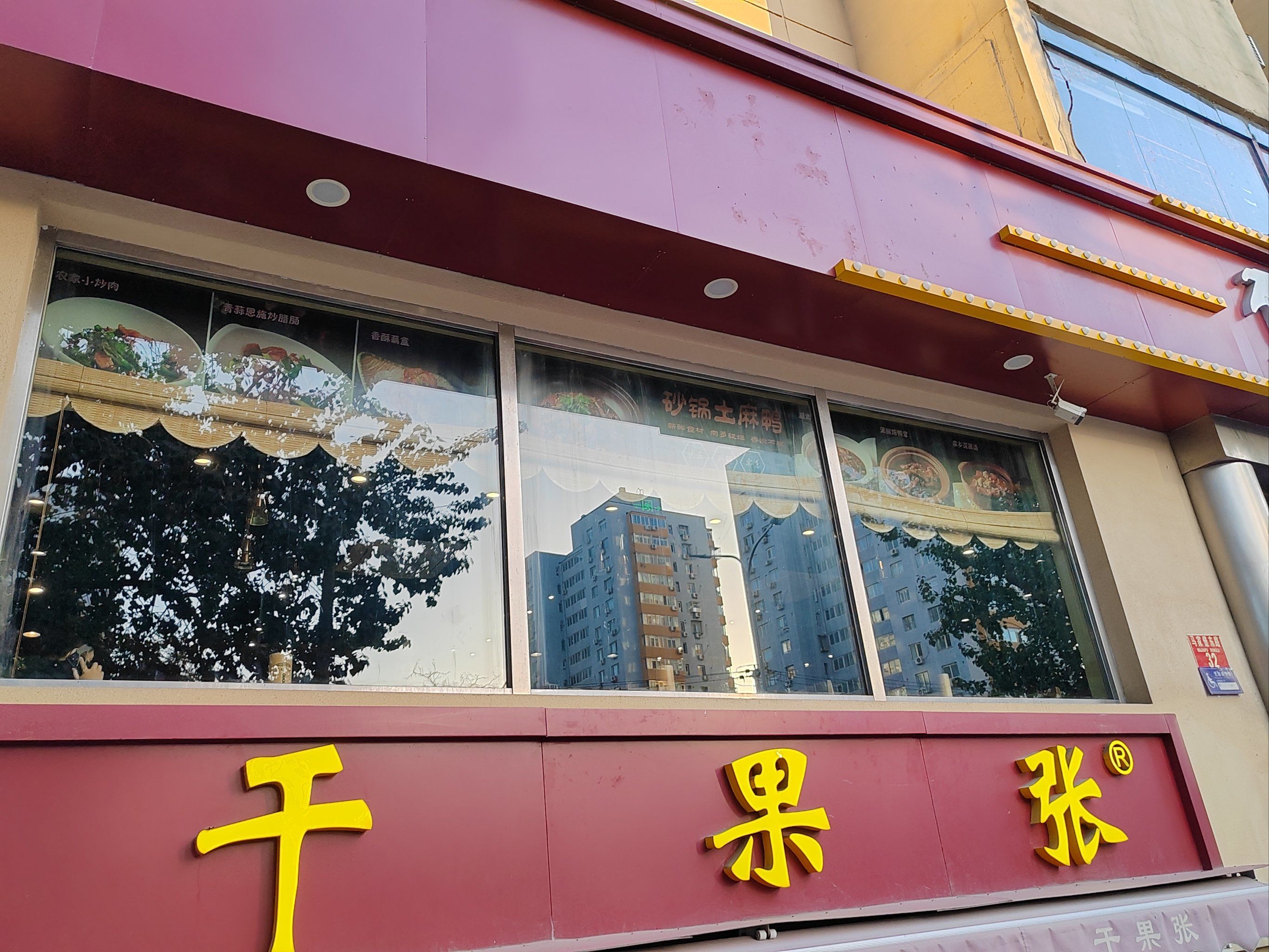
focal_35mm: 27
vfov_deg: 51.4
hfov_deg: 65.3
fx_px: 990
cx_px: 634
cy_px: 476
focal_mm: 5.52
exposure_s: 1/476
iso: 160
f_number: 1.9
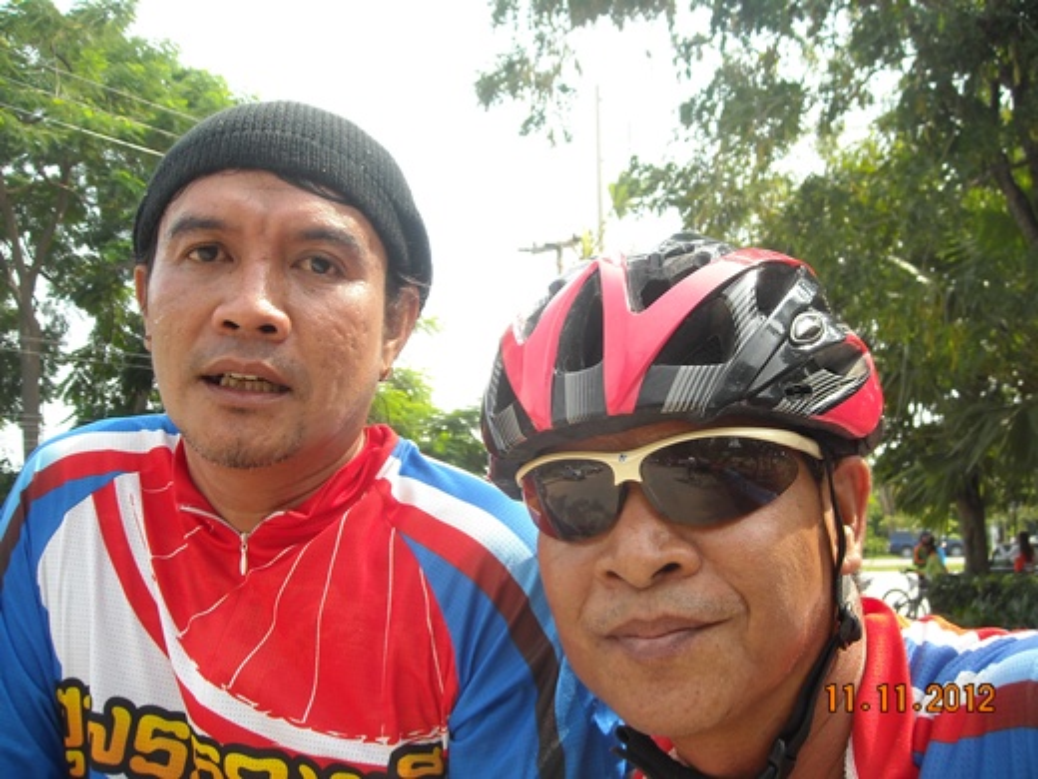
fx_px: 1050
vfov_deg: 40.7
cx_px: 519
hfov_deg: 52.6
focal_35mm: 35
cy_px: 390
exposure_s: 1/250
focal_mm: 5.7
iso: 64
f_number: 2.8
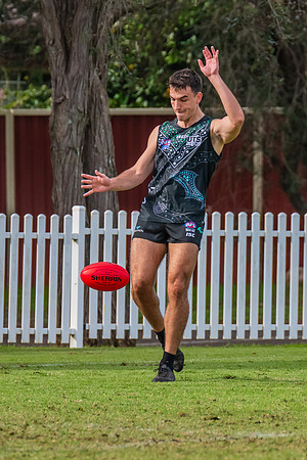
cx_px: 162
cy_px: 200
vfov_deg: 2.0
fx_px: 13445
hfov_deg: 1.3
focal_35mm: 1051
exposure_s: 1/1600
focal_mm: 420
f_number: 6.3
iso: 800
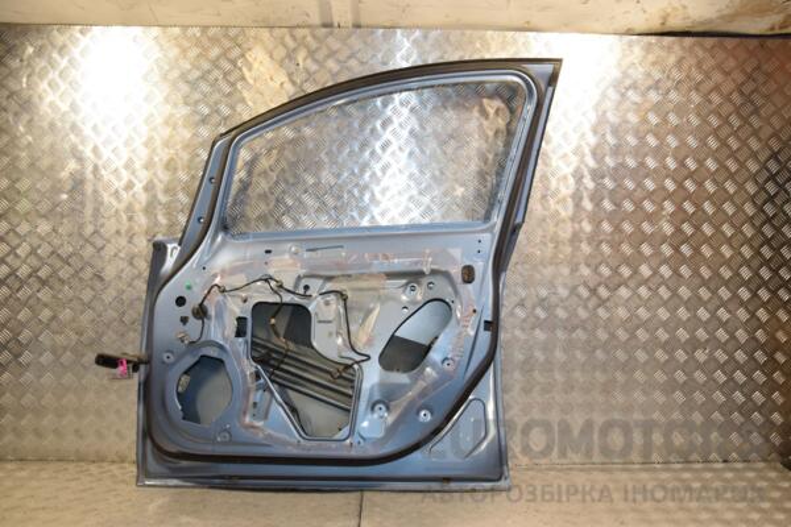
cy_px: 264
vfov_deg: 41.7
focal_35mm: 32
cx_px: 396
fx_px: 692
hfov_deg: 59.5
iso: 800
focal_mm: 21
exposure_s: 1/200
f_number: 5.6
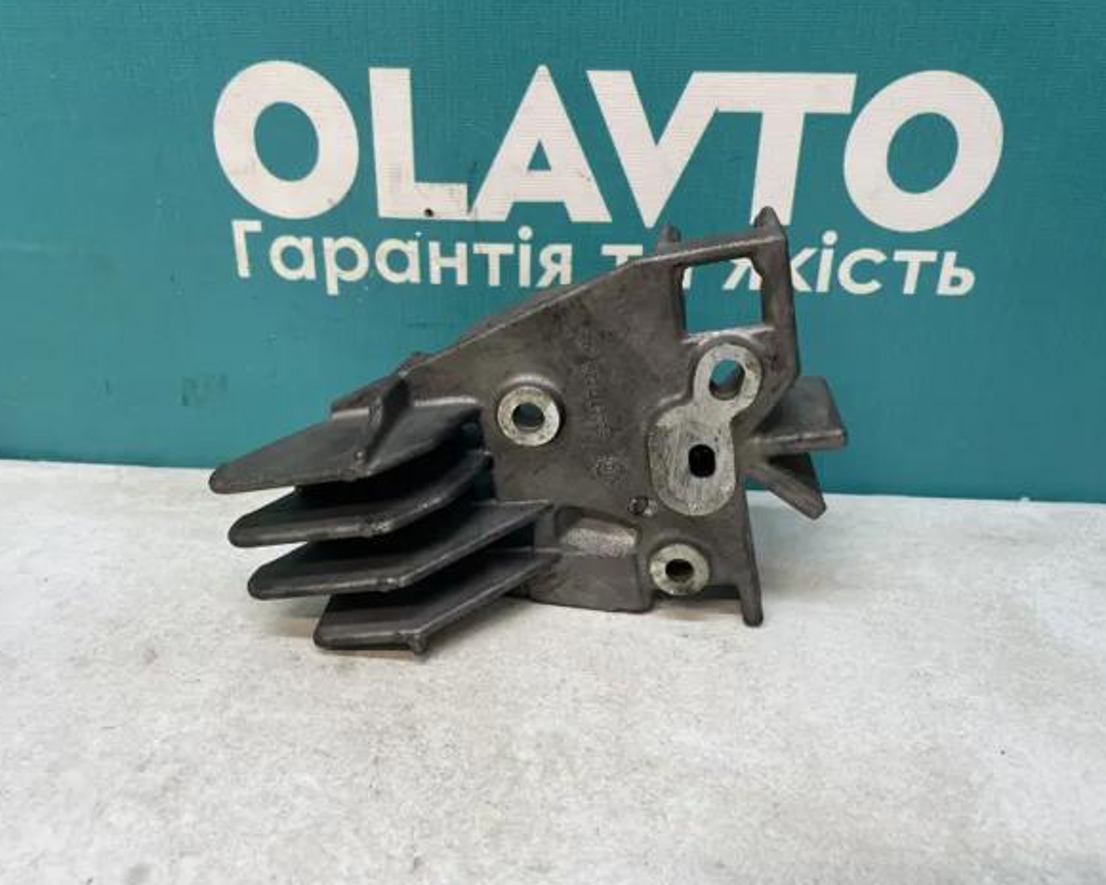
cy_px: 437
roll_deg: +0.5
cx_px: 521
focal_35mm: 28
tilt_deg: -26.4
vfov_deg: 51.5
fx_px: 917
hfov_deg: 62.2
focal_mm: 4.2
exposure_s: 1/100
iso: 100
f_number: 1.6
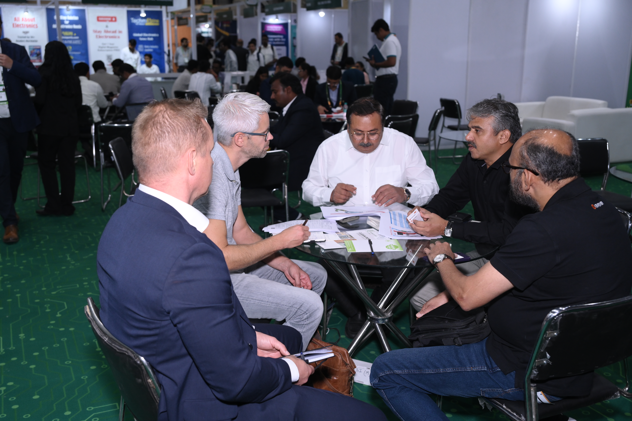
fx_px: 650
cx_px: 316
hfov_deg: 51.9
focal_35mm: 37
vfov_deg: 35.9
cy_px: 210
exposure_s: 1/160
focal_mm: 37
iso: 1000
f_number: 4
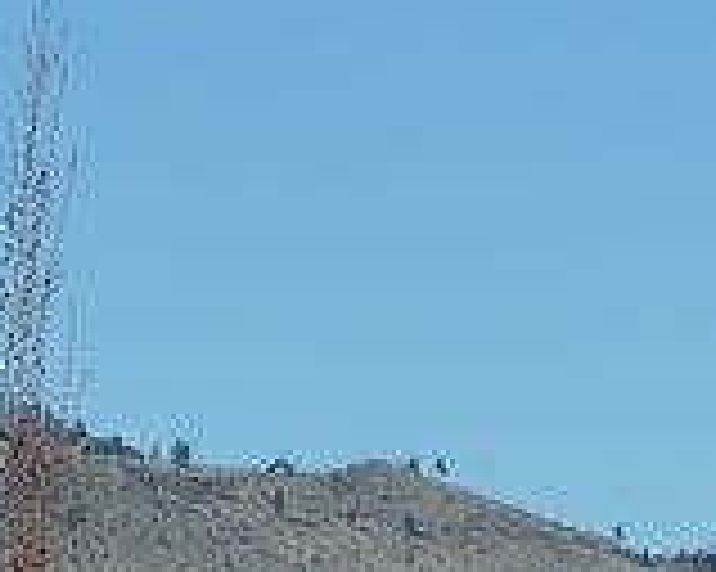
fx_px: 11207
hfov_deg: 3.7
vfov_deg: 2.9
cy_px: 381
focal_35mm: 529
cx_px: 570
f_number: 9
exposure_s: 1/320
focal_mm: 55
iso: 100
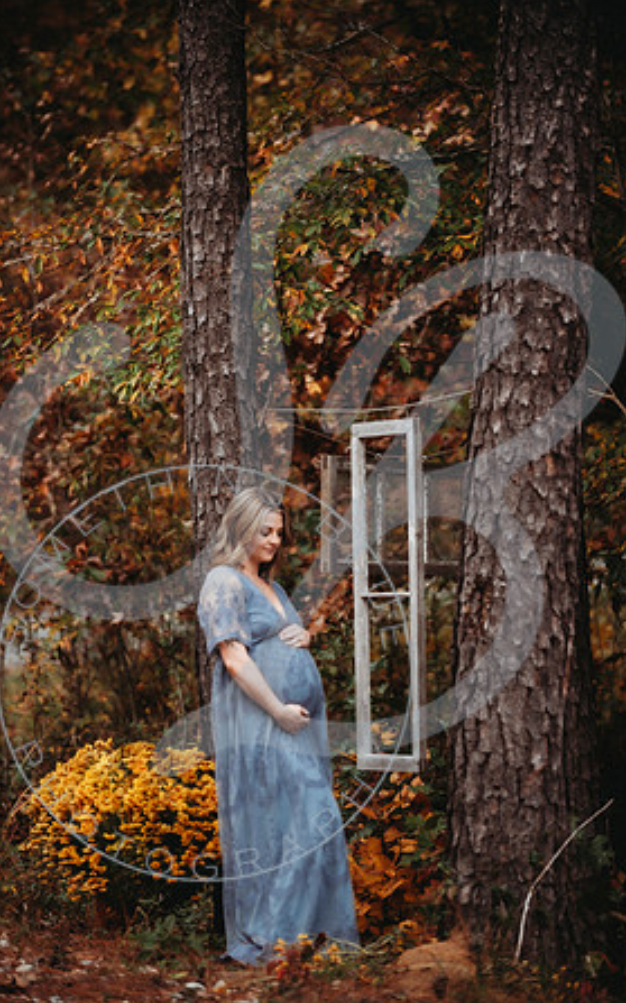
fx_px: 4208
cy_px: 503
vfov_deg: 13.6
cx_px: 305
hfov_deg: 8.5
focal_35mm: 154
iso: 100
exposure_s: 1/160
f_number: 2.8
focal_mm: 150
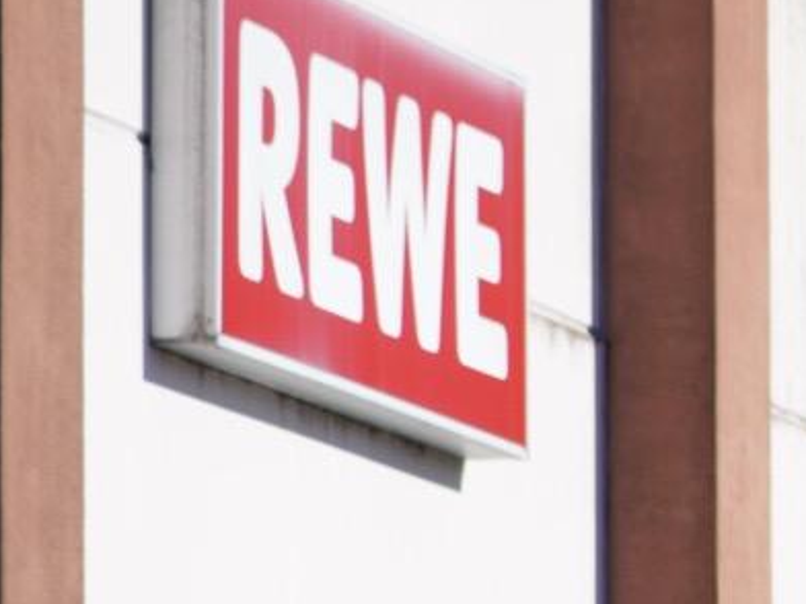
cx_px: 825
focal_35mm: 506
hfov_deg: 3.9
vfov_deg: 2.9
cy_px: 1187
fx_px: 11781
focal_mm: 85
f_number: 1.8
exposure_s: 1/4000
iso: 100
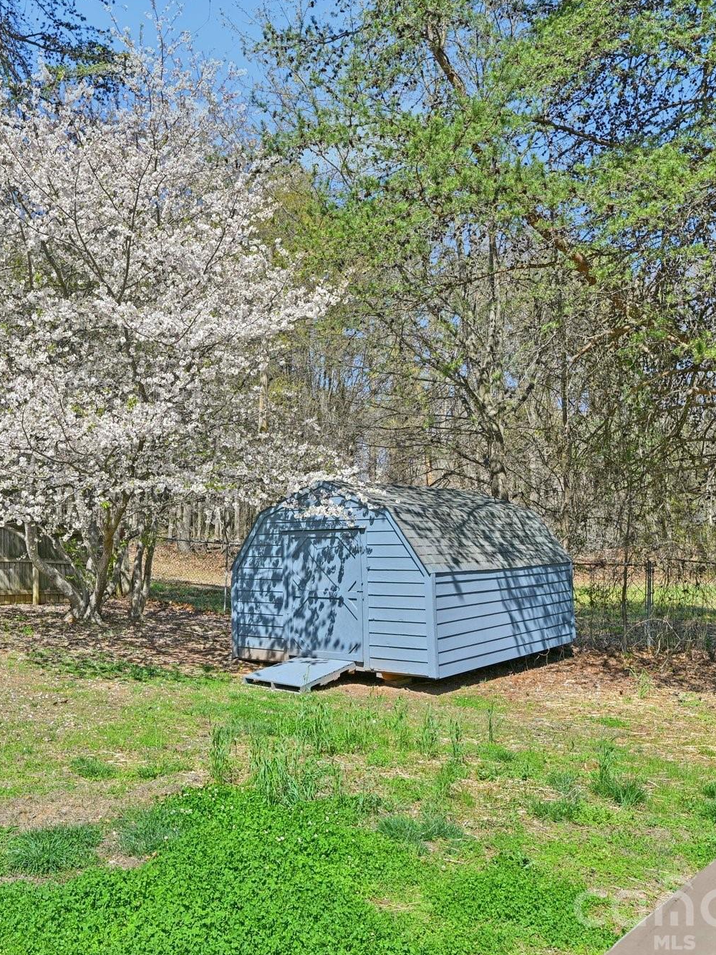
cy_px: 474
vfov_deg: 57.2
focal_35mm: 32
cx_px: 271
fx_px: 876
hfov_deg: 44.1
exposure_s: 1/320
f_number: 8
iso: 100
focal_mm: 21.5
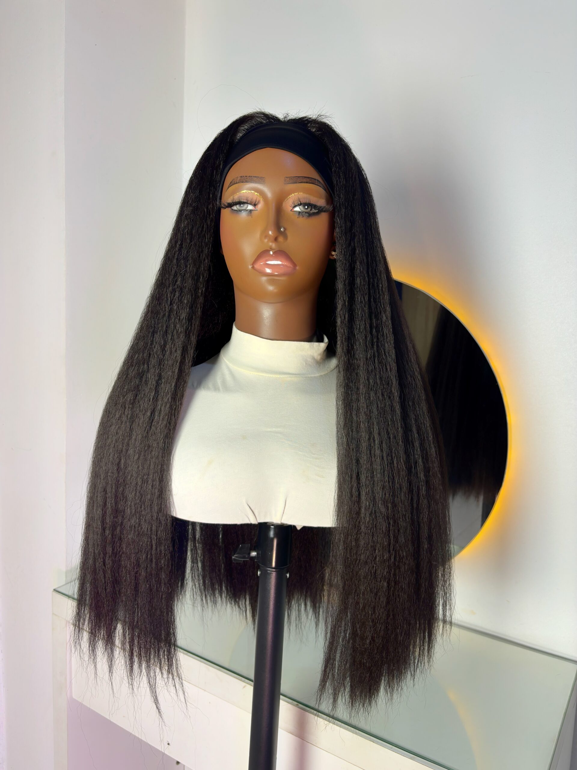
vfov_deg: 67.3
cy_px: 385
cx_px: 288
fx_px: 578
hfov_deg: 53.1
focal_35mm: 26
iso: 80
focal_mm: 5.96
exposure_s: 1/100
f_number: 1.6
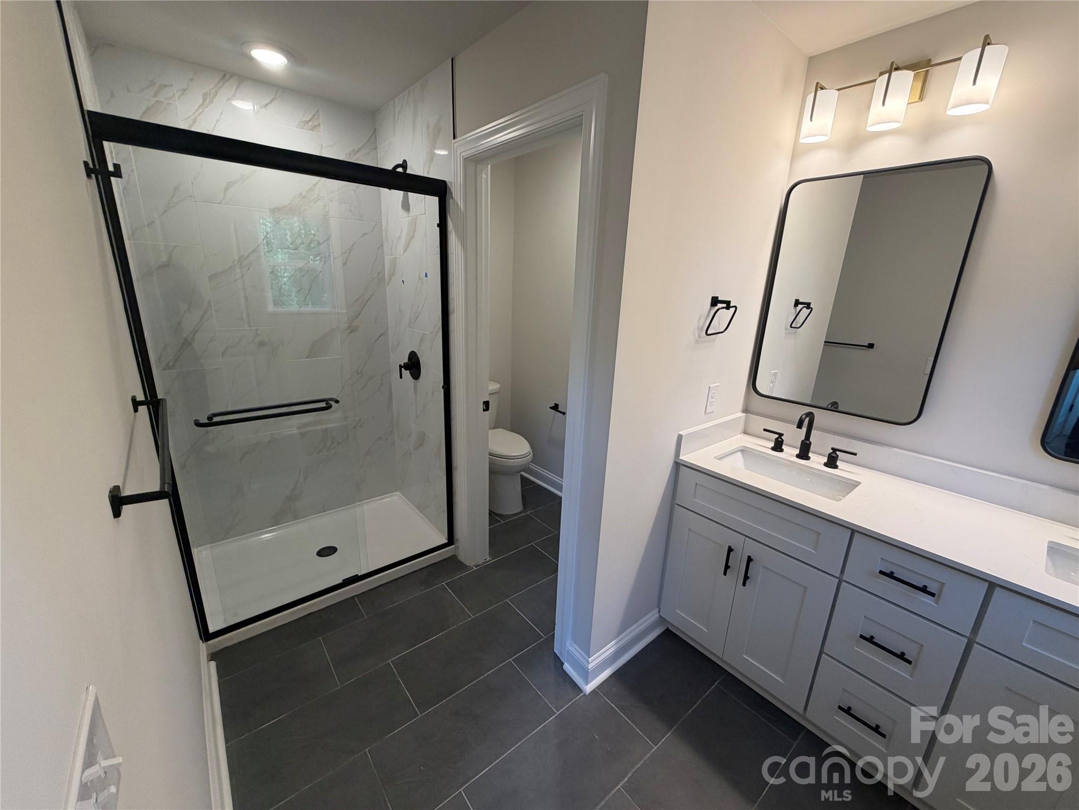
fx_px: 436
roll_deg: -1.5
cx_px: 540
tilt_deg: -16.5
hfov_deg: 102.1
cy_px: 405
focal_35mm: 14
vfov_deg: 85.7
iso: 160
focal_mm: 2.22
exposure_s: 1/120
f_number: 2.2
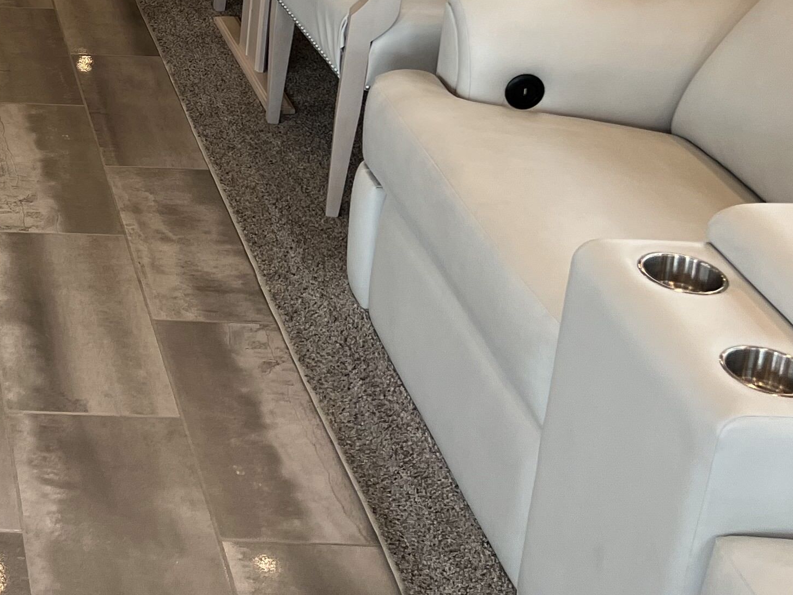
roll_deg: -0.4
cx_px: -243
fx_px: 1649
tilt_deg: -21.1
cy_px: -124
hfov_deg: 23.8
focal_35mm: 72
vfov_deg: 19.2
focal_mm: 5.7
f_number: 1.5
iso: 80
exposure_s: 1/121
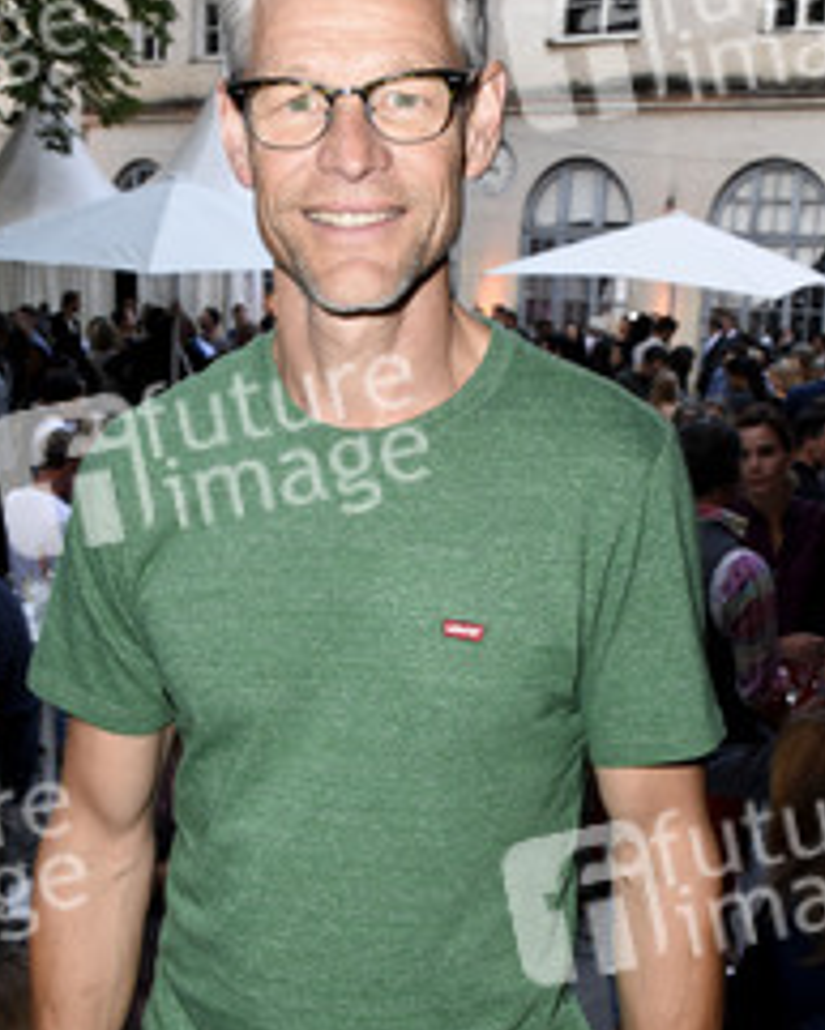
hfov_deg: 28.2
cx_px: 333
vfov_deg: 34.6
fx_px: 1640
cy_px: 671
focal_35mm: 54
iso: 800
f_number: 6.3
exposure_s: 1/60
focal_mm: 23
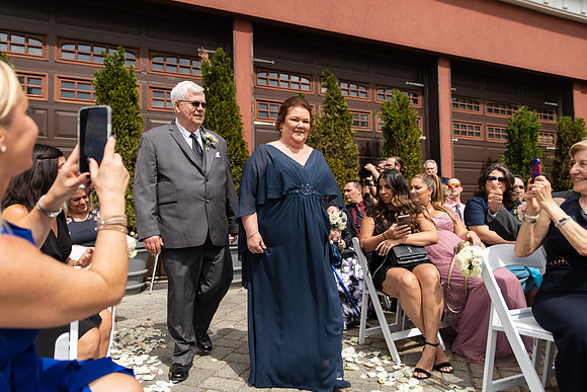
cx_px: 294
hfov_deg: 73.7
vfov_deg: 53.2
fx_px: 391
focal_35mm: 24
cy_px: 196
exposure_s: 1/2000
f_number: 2.8
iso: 125
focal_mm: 24
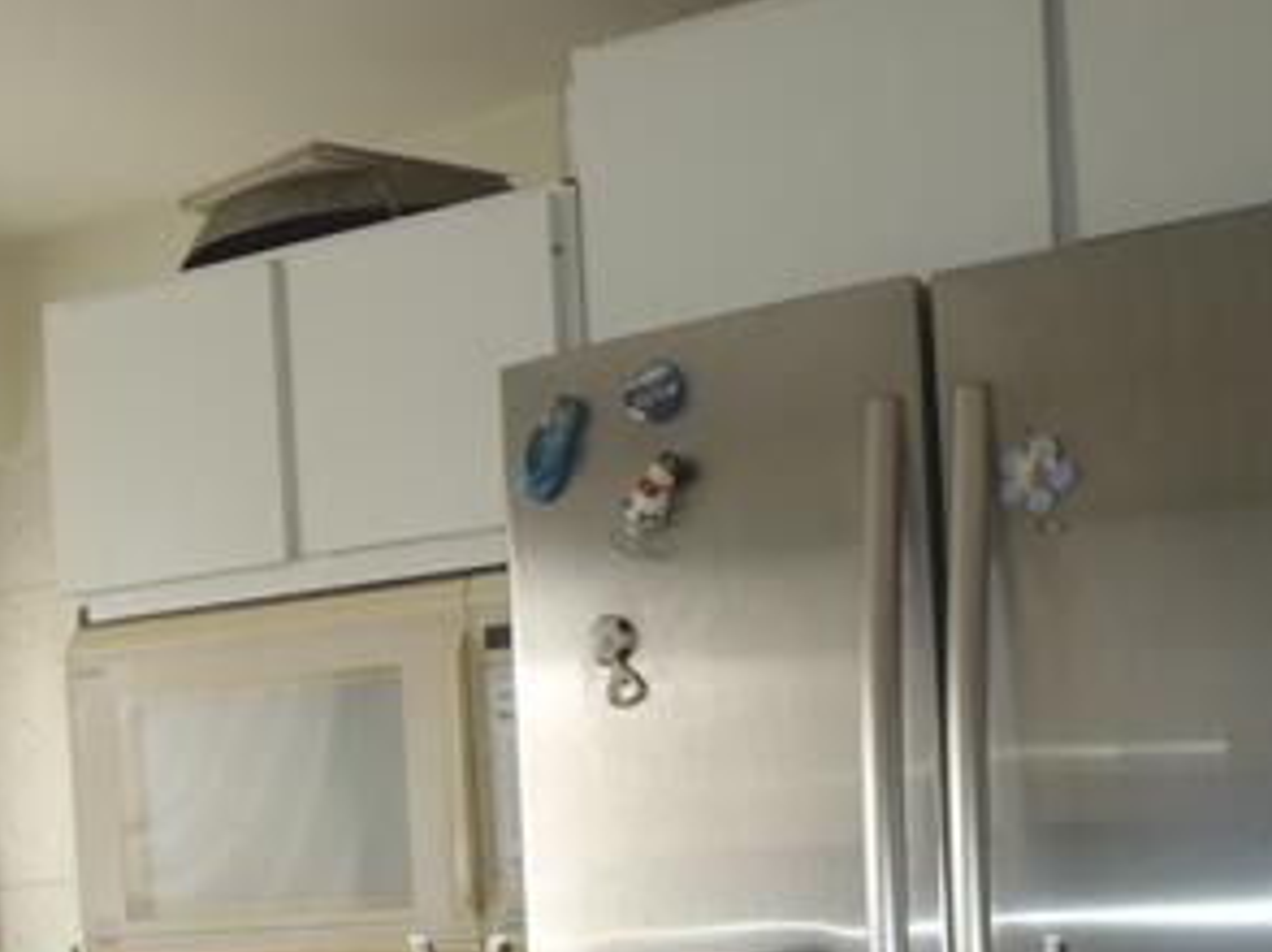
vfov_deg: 22.8
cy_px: 995
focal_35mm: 61
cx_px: 333
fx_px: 2240
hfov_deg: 31.2
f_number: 3.5
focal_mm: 5
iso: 100
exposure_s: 1/30
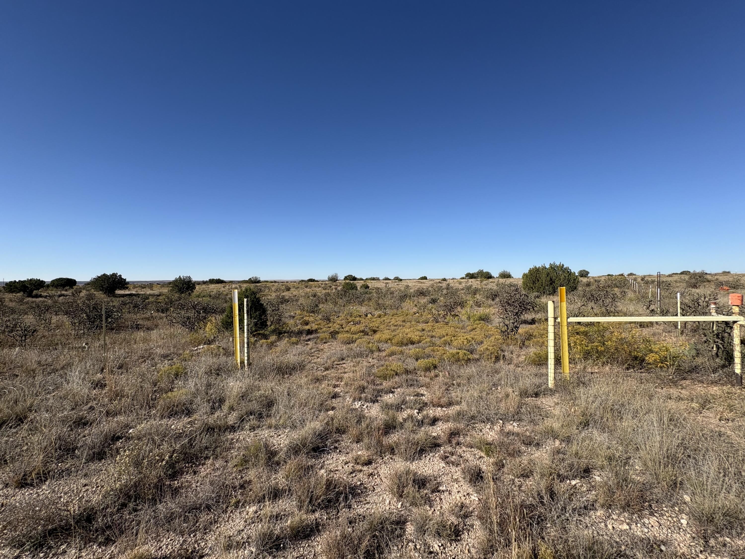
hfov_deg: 102.1
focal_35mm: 14
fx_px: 301
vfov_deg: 85.7
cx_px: 372
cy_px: 280
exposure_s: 1/2273
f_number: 2.2
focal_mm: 2.22
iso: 40
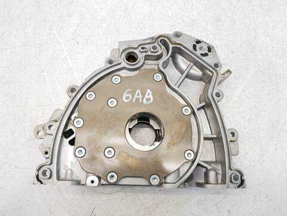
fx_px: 199
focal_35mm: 24
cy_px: 108
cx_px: 144
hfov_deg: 71.6
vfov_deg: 56.8
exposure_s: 1/60
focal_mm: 12
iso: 500
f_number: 3.5
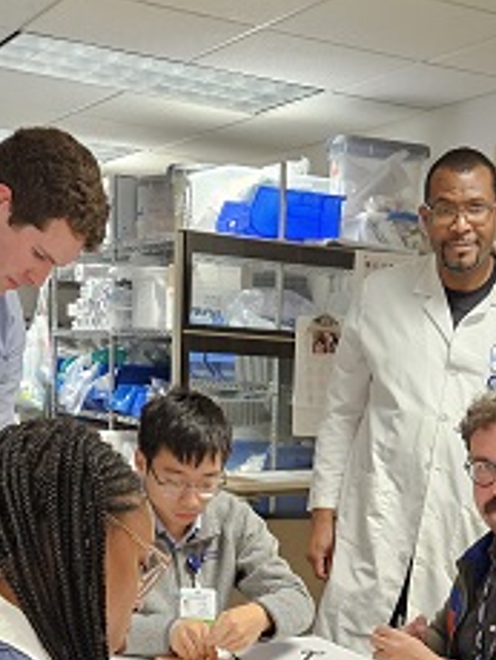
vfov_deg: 28.3
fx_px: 1220
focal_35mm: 64
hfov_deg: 22.9
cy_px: 669
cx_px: 298
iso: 400
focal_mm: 5.4
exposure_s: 1/120
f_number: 1.8
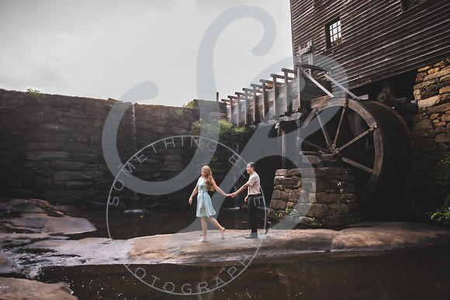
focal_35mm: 25
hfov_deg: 72.0
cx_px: 221
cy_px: 150
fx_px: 309
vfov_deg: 51.8
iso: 400
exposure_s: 1/1000
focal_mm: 24
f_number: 2.8
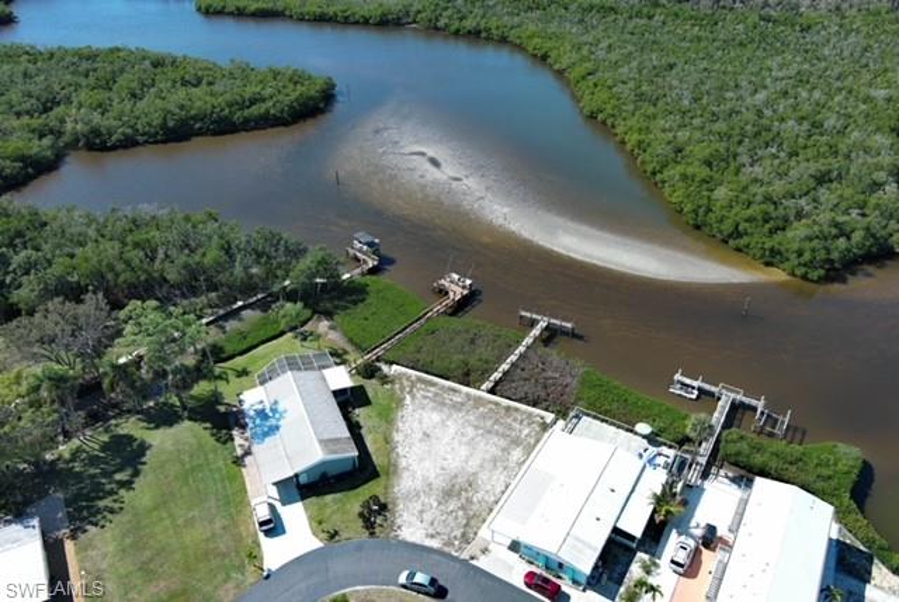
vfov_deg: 45.0
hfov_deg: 63.6
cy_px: 301
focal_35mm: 29
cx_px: 450
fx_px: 725
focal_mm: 10.57
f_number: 2.8
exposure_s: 1/99.2
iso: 100
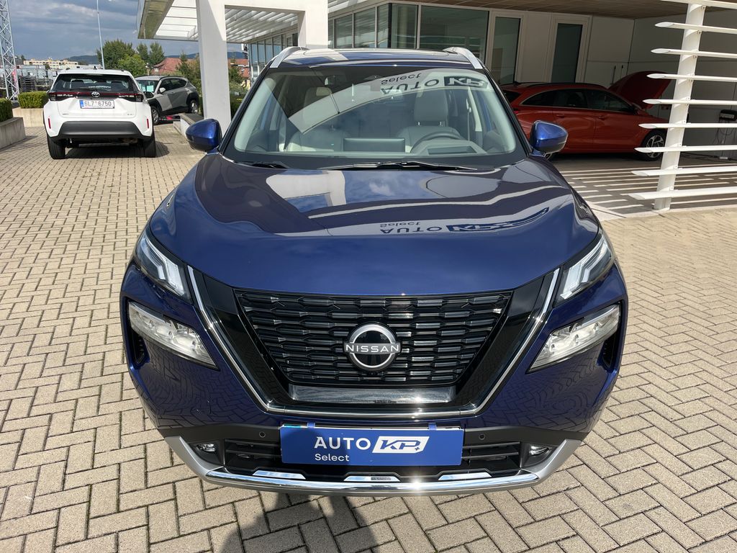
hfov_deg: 67.3
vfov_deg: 53.1
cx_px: 368
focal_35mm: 26
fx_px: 554
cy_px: 276
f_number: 1.6
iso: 50
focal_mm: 5.1
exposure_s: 1/3521
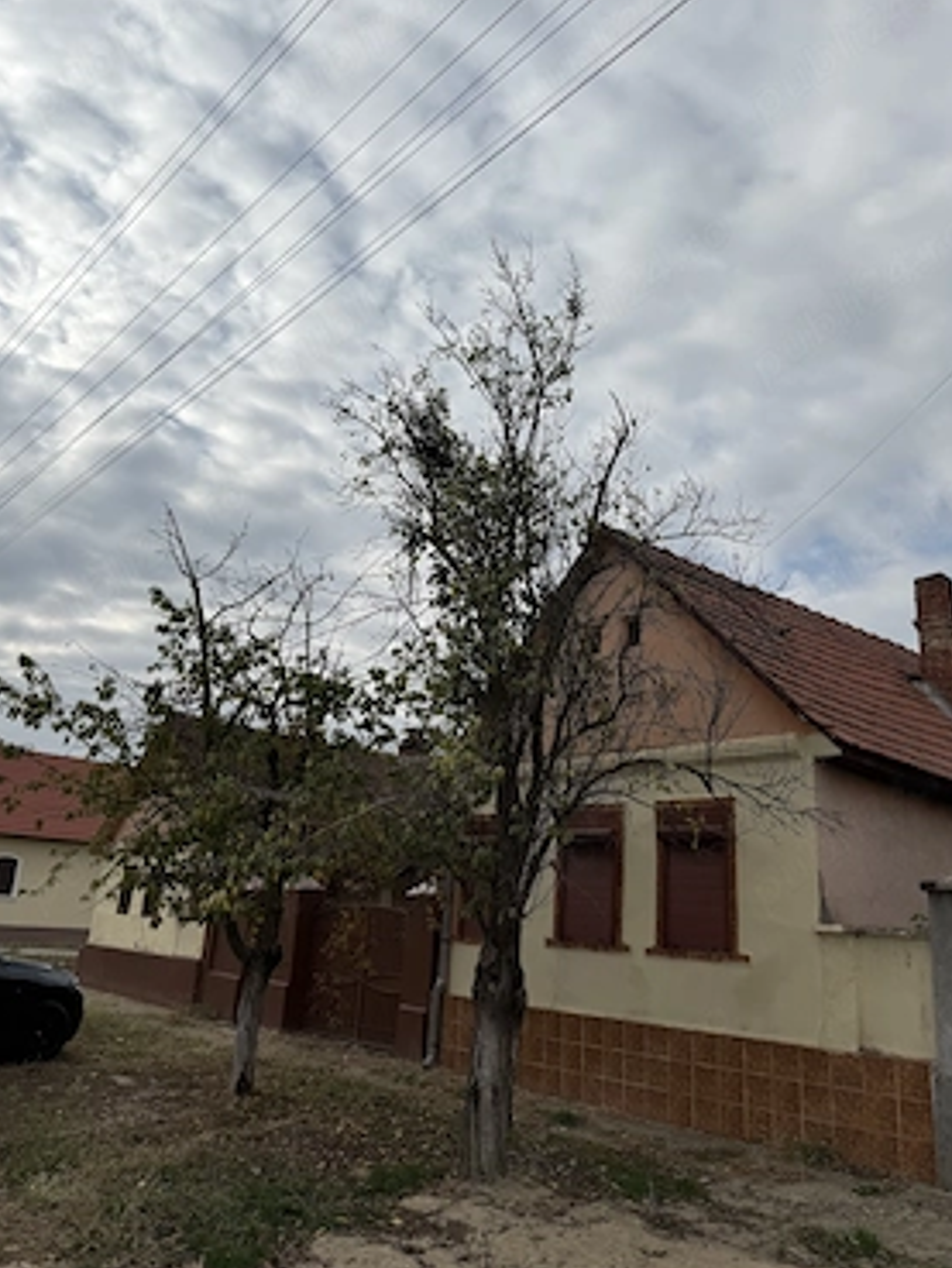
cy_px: 619
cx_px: 498
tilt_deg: +17.5
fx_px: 953
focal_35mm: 26
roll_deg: -3.9
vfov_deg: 67.3
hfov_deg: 53.1
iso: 80
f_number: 1.78
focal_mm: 6.76
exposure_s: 1/8130
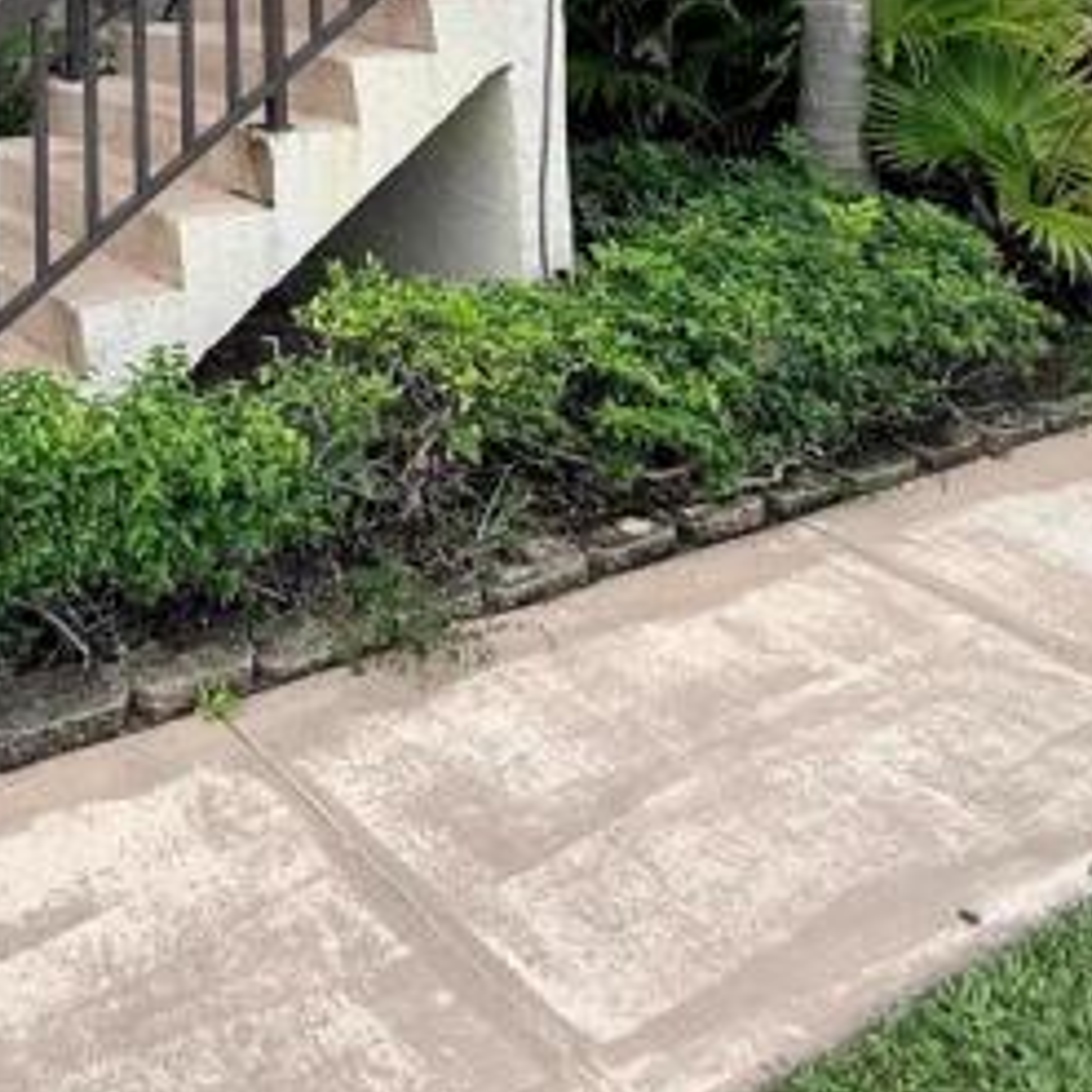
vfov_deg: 36.4
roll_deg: -1.1
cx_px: -31
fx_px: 1285
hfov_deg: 39.8
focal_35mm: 36
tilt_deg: +4.8
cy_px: -195
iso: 64
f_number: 2.2
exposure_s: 1/398
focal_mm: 2.22
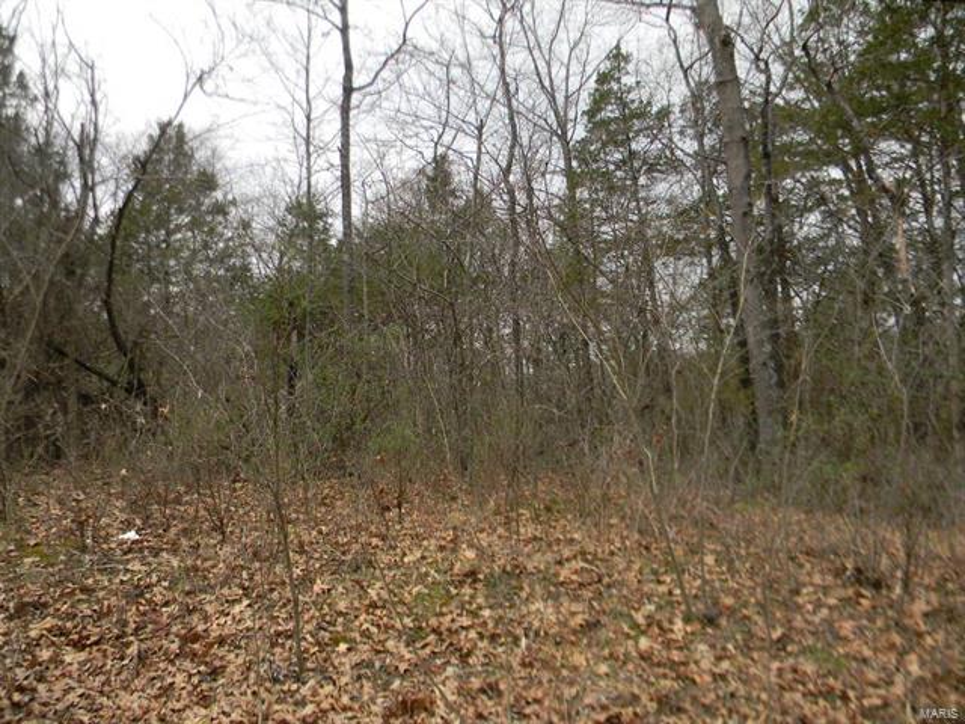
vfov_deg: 49.7
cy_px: 362
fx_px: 781
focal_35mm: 28
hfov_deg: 63.4
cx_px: 482
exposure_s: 1/404
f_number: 3.5
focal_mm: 5
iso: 80
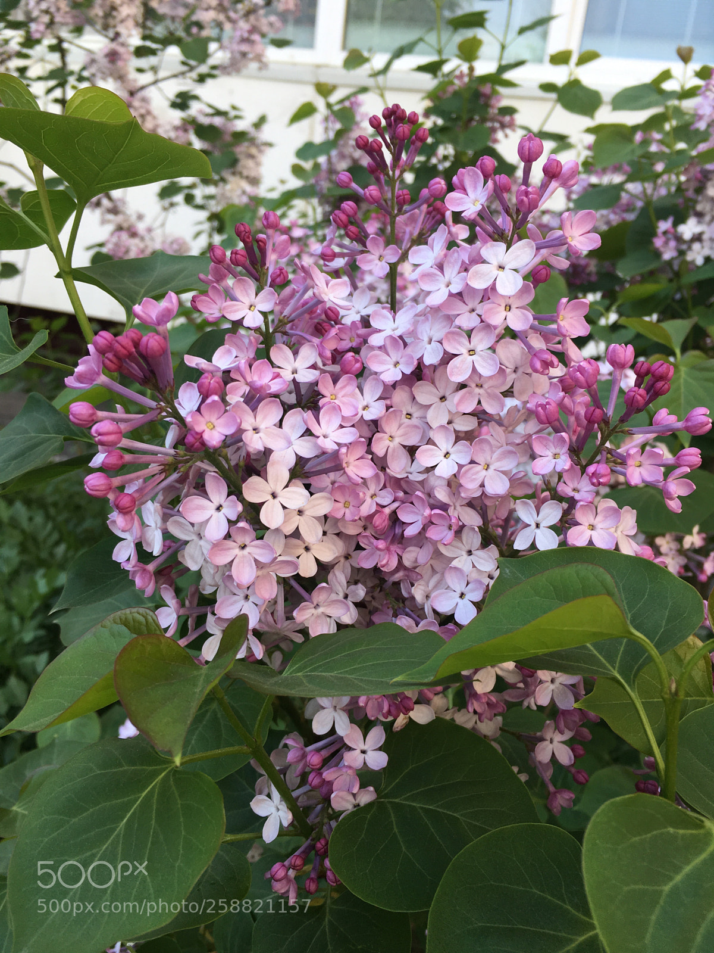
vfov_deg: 61.7
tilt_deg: -17.8
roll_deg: -6.0
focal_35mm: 29
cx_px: 357
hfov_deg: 48.2
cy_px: 476
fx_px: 798
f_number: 2.2
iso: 25
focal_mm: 4.15
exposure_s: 1/264
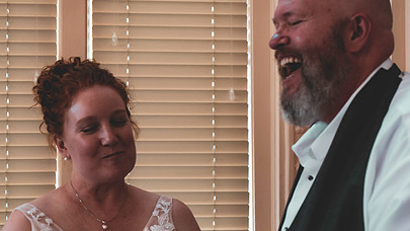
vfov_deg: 16.8
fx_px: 783
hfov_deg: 29.3
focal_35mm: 72
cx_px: 228
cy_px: 130
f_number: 4
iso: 1600
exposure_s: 1/160
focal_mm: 48
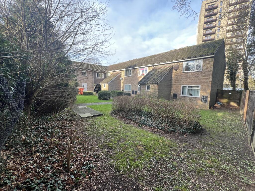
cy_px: 96
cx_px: 128
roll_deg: -1.2
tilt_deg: -5.7
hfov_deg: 106.2
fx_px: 96
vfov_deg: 89.9
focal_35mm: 13
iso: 32
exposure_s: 1/109
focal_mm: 1.57
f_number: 1.8
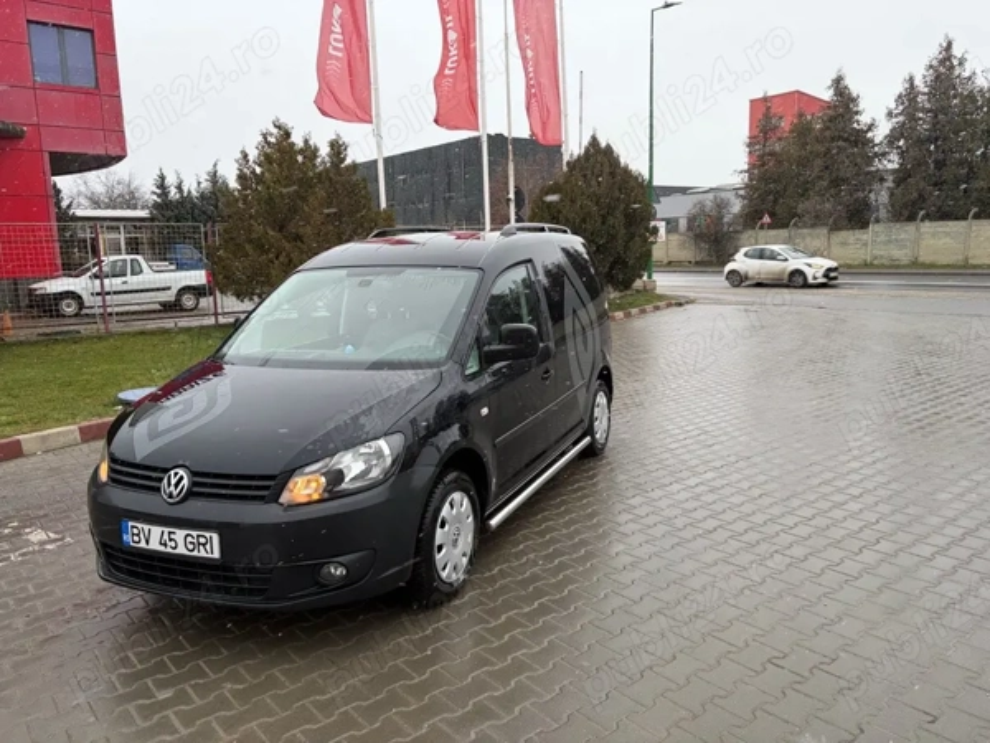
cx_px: 495
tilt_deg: -6.8
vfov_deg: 53.1
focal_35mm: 26
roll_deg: +1.6
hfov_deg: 67.3
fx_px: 744
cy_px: 372
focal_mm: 5.96
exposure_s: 1/122
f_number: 1.6
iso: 125
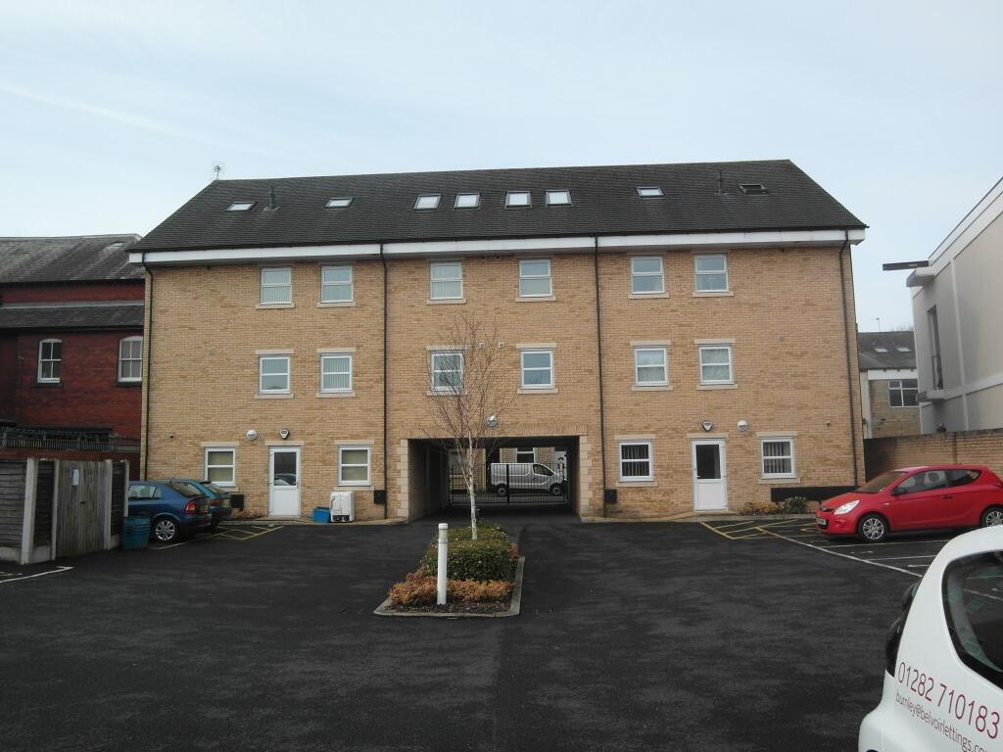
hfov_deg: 63.4
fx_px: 811
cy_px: 376
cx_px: 502
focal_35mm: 28
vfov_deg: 49.7
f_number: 4.3
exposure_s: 1/500
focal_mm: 5.1
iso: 100
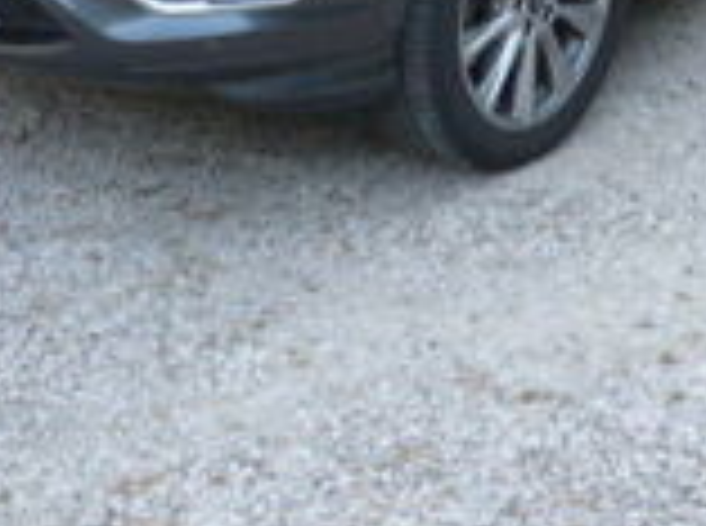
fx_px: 1872
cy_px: -157
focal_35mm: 92
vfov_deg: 15.3
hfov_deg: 21.2
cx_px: 513
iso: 80
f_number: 2.9
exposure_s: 1/30
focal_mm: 5.4
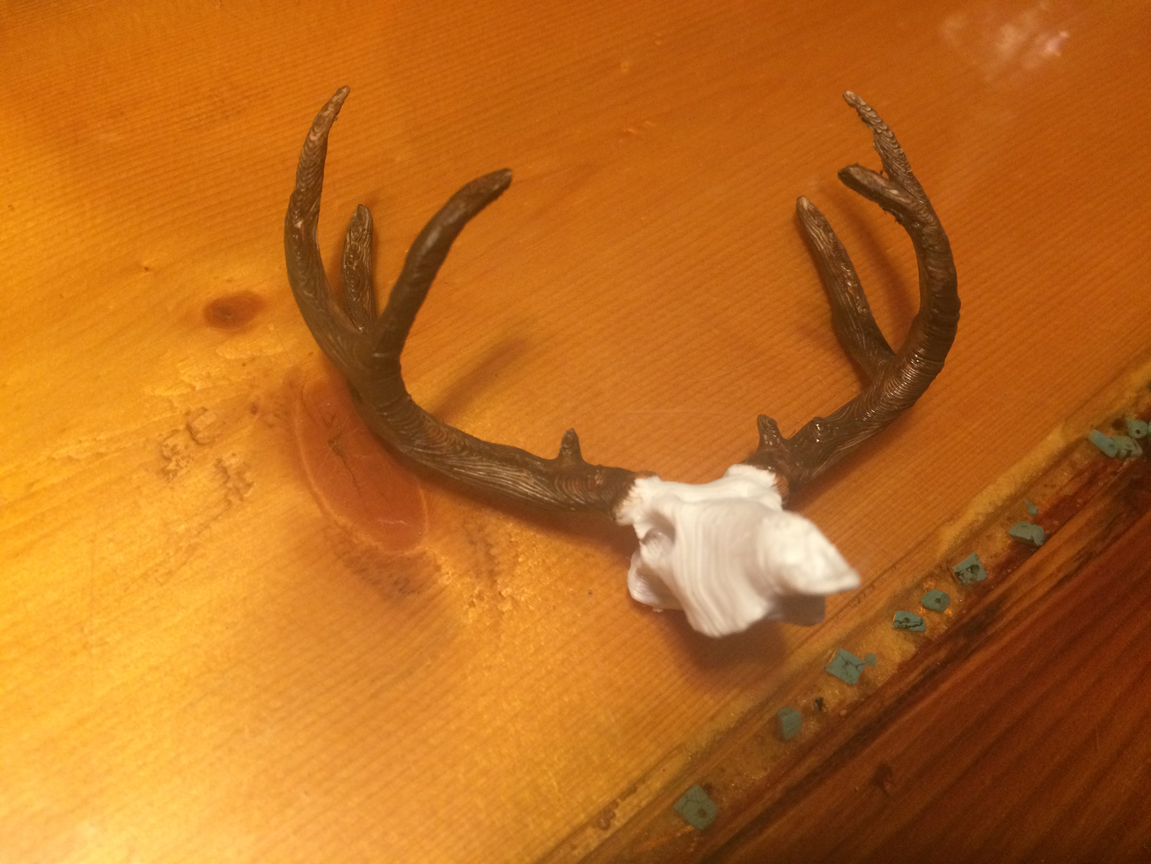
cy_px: 432
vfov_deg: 48.2
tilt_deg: -59.1
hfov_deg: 61.7
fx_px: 964
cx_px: 576
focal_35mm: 29
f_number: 2.2
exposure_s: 1/24
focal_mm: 4.15
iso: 250
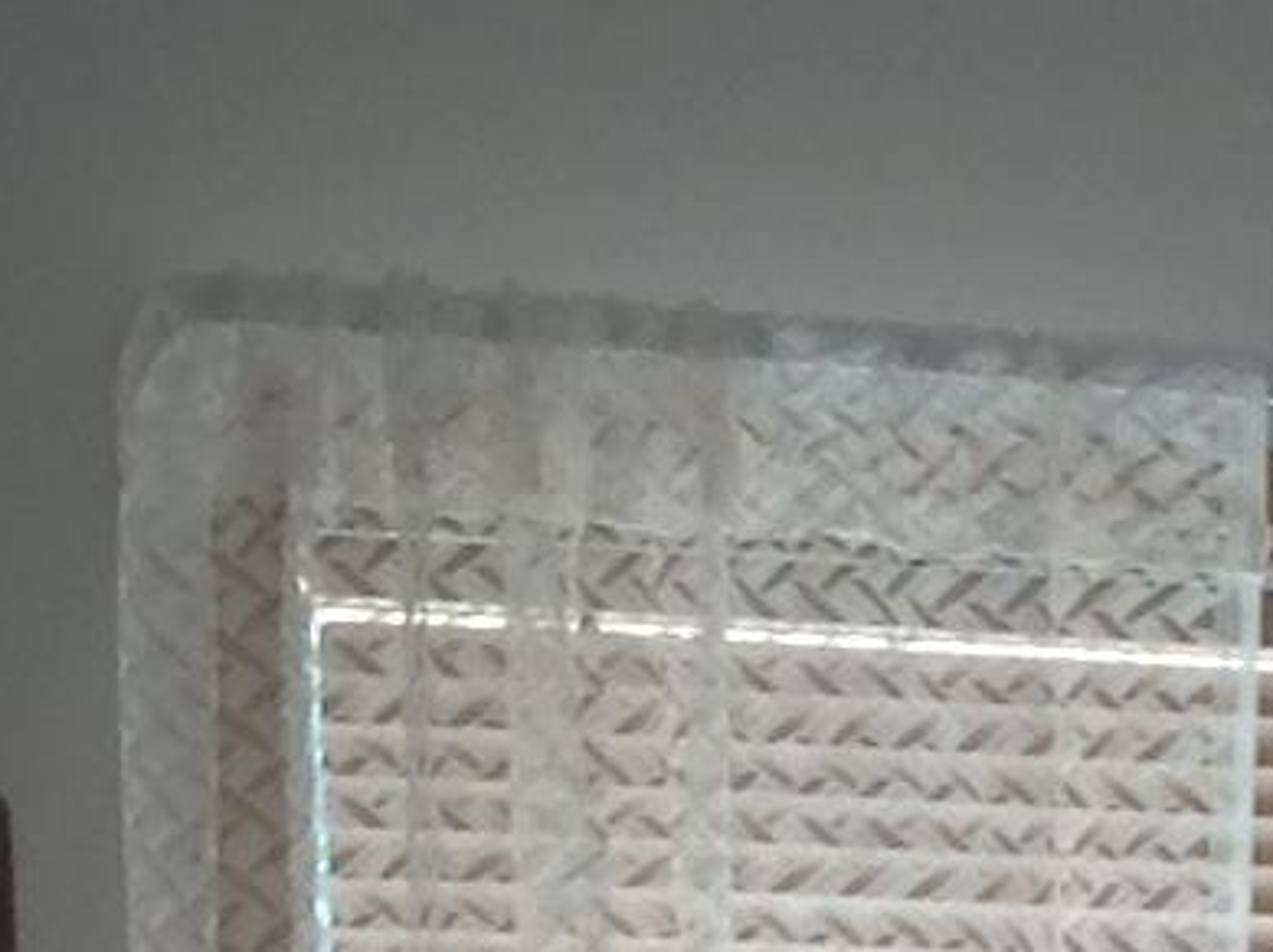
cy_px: 3137
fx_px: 8561
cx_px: 2500
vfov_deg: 5.8
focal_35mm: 233
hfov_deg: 8.1
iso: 50
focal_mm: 4.28
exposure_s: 1/24
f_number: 2.4
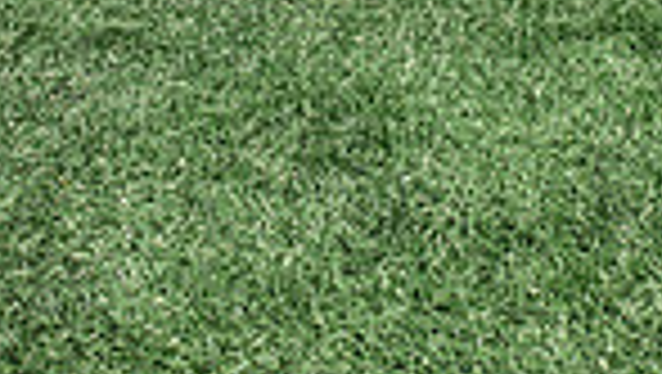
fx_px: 1915
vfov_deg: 9.8
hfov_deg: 19.6
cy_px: -536
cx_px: 405
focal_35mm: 109
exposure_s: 1/320
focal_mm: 34
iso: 100
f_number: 7.1
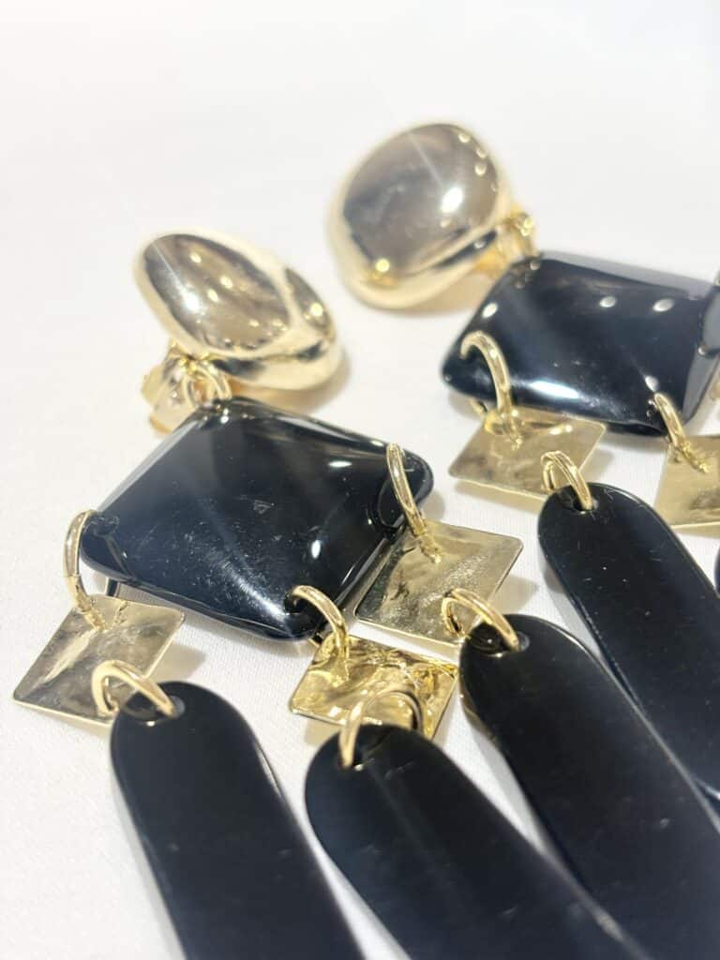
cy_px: 480
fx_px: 1442
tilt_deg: -35.1
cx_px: 360
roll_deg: +6.8
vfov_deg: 36.8
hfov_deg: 28.0
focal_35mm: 52
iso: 32
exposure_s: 1/100
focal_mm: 5.96
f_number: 1.6
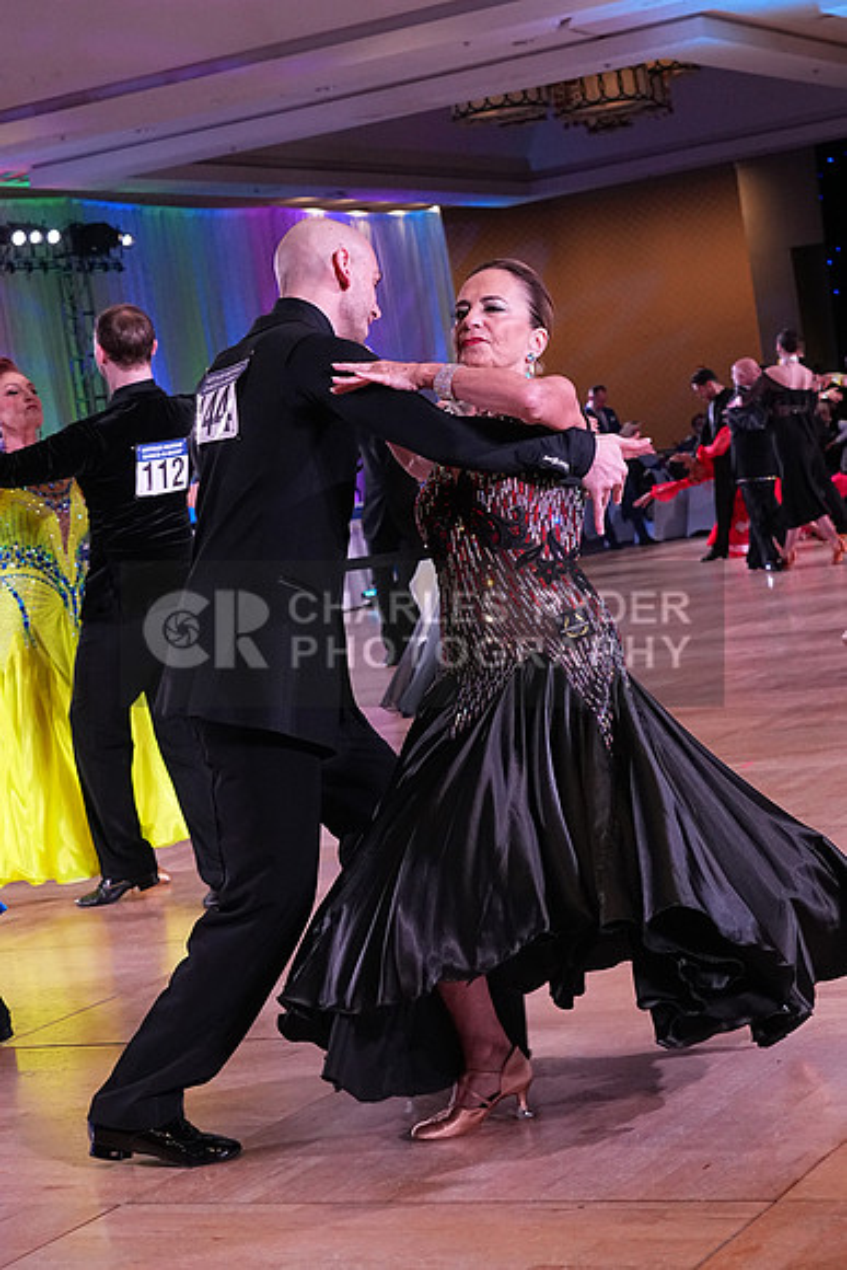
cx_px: 424
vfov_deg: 28.1
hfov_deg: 18.9
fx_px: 2539
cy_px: 635
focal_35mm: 72
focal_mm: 48
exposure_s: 1/320
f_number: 6.3
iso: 3200
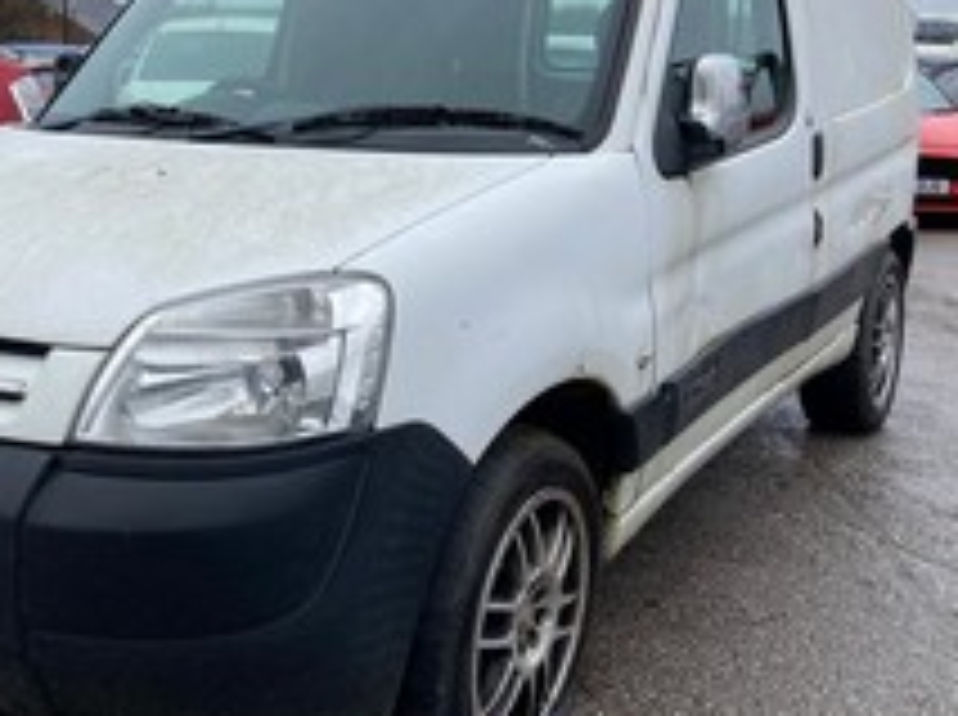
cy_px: 288
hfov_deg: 40.4
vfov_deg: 31.3
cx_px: 270
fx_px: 1271
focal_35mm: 46
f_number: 1.8
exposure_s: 1/592
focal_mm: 3.99
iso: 20
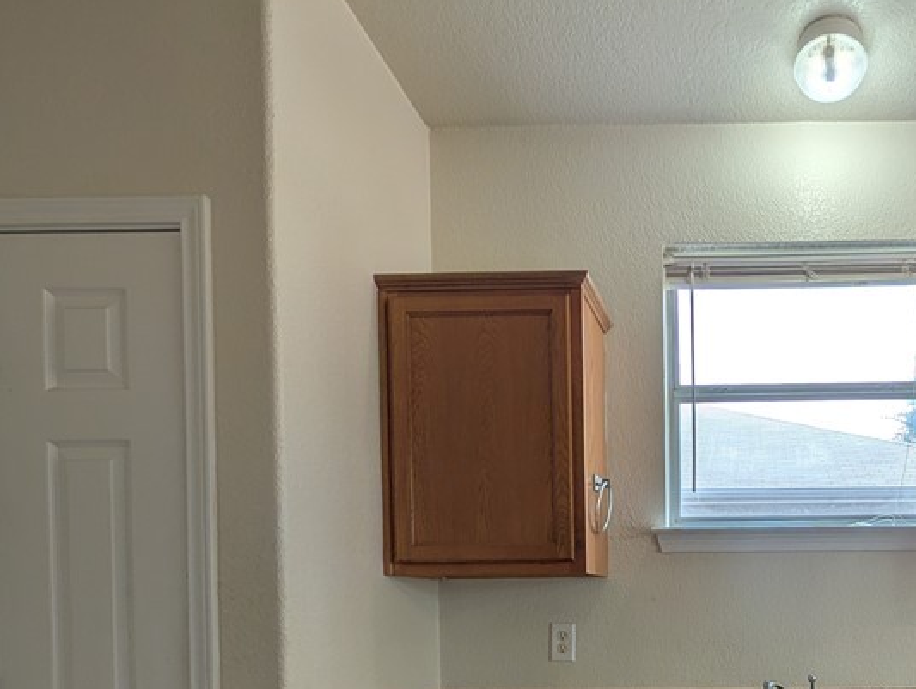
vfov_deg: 51.7
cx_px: 738
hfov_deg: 66.7
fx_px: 609
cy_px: 625
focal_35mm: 23
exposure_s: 1/290
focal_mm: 2.02
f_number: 1.7
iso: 45
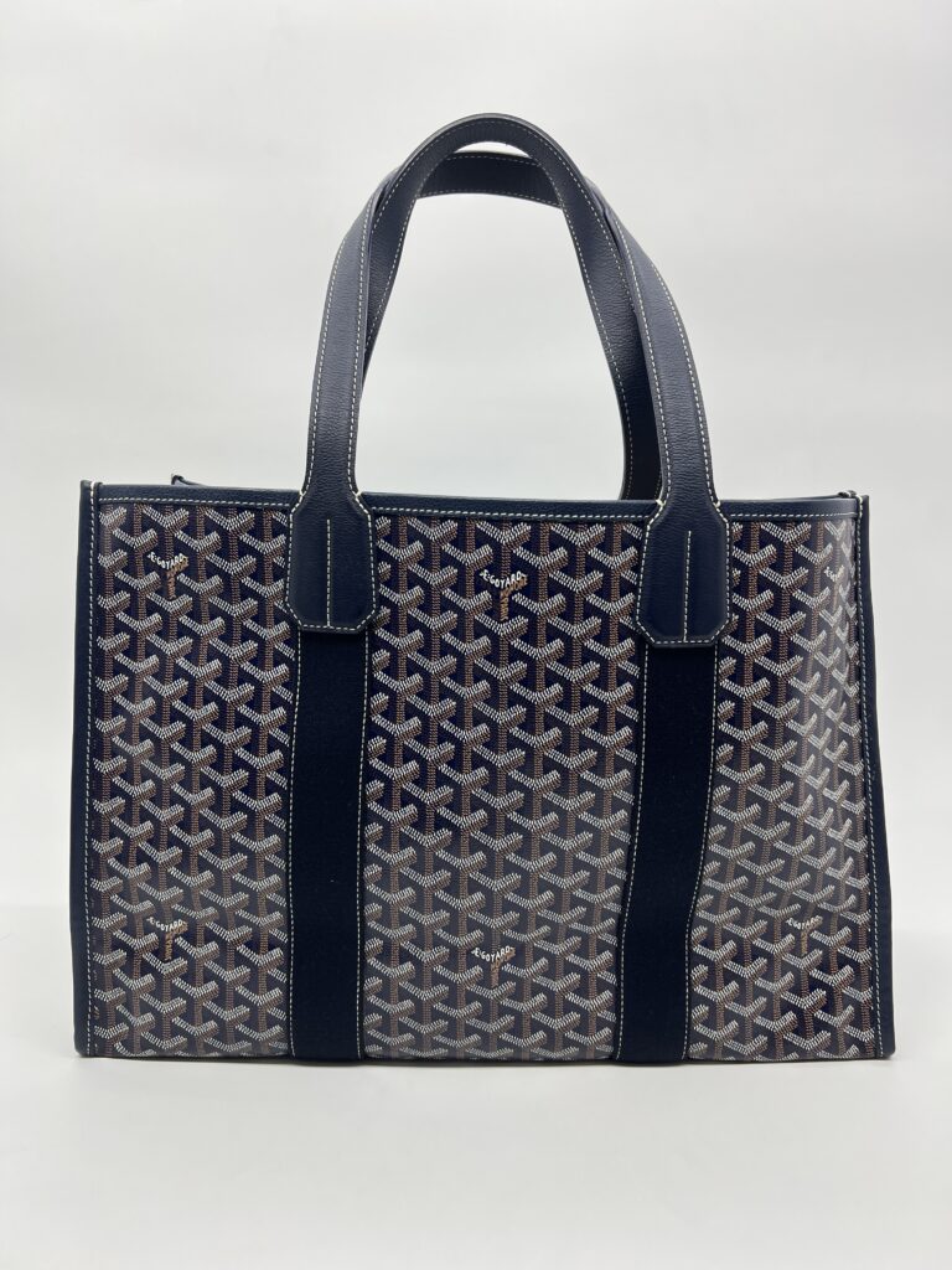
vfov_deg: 67.3
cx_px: 476
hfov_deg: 53.1
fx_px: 953
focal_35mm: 26
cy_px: 635
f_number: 1.5
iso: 40
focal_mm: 5.7
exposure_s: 1/162
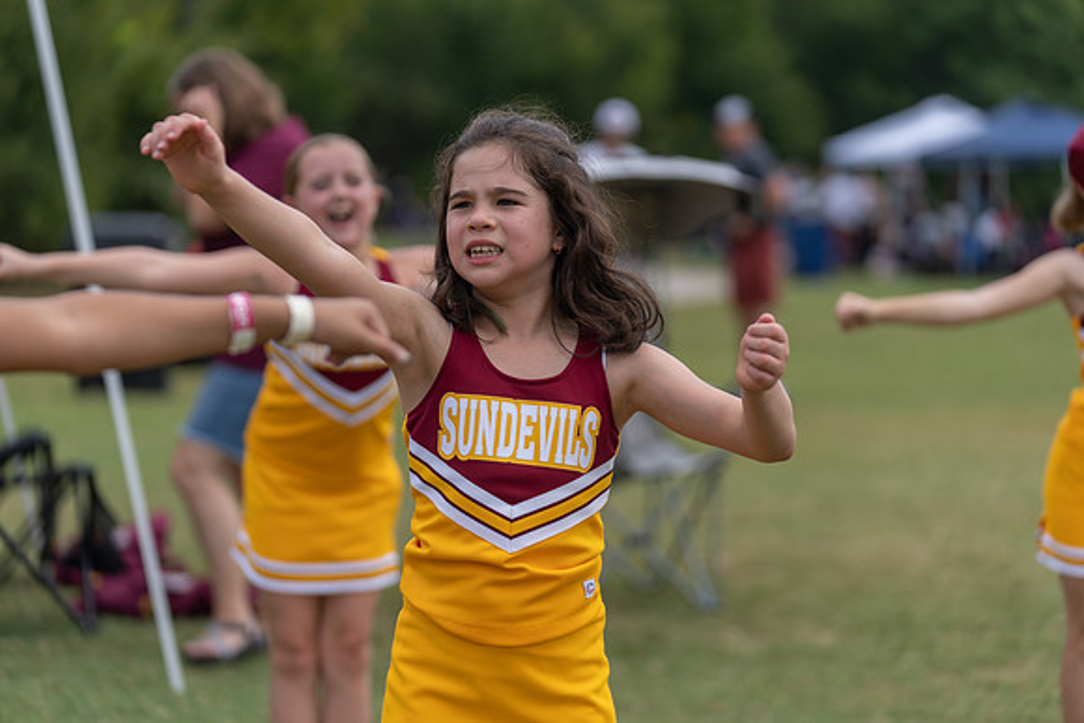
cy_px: 362
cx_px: 542
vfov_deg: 12.2
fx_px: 3373
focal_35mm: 112
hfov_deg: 18.3
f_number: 2.8
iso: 80
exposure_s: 1/1250
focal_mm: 112
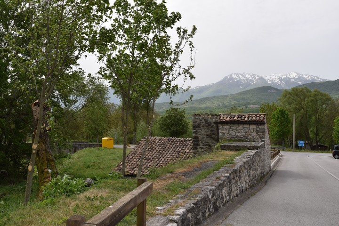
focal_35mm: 38
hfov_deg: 51.3
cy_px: 113
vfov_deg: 35.5
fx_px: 353
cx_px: 170
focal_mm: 25
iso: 100
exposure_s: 1/200
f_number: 10
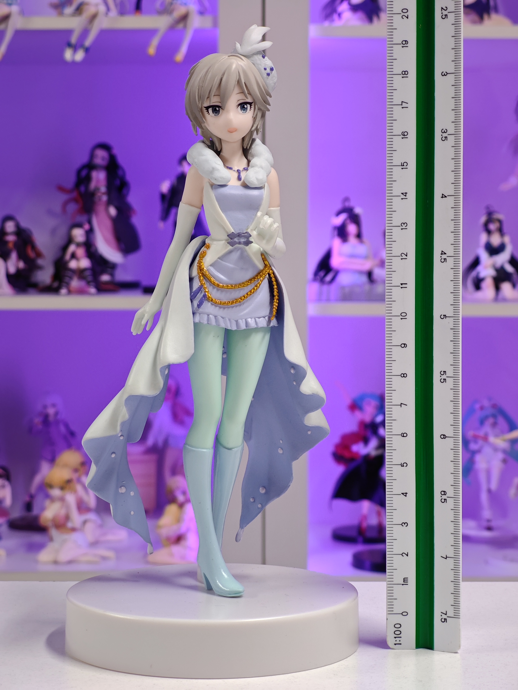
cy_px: 345
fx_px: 1596
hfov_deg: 18.4
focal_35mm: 80
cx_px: 259
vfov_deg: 24.4
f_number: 2.4
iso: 400
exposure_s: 1/17.8
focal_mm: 7.48
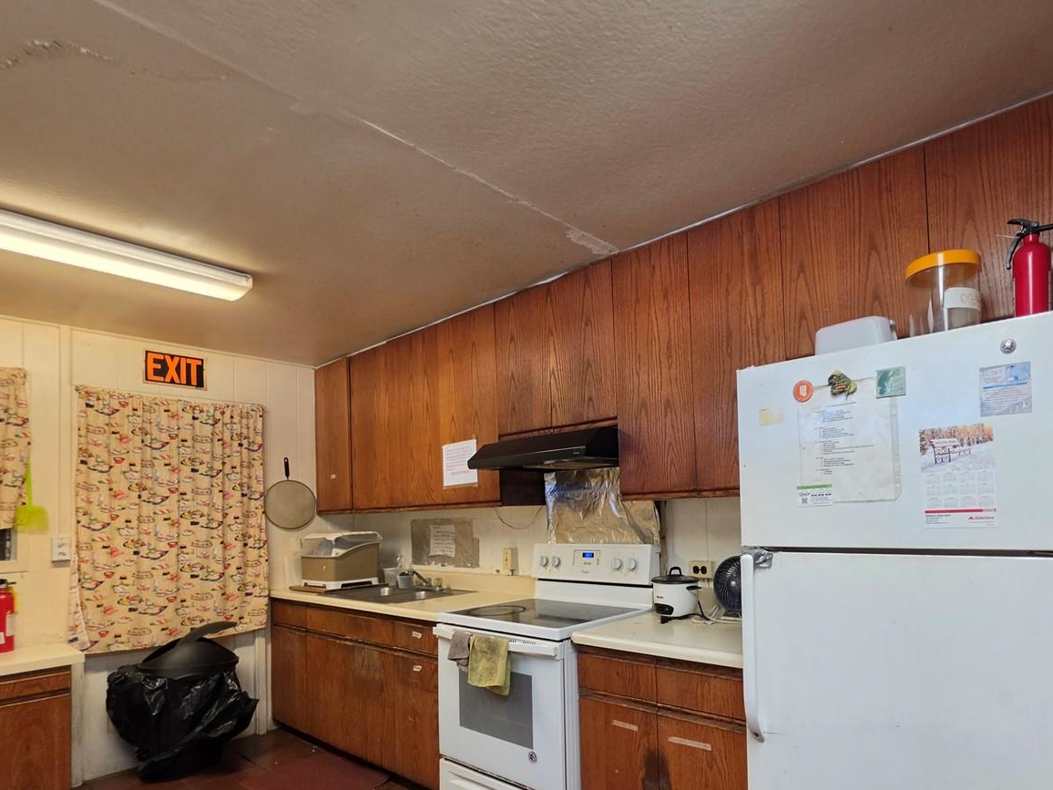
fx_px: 548
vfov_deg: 70.6
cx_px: 646
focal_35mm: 18
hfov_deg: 86.3
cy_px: 487
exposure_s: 1/60
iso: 200
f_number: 1.9
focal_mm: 2.2
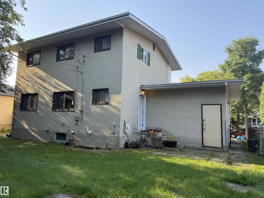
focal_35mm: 24
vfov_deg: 56.8
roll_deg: -2.1
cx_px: 132
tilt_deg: +6.9
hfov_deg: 71.6
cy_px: 99
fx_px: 183
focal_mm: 6.76
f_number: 1.78
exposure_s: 1/742
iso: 80
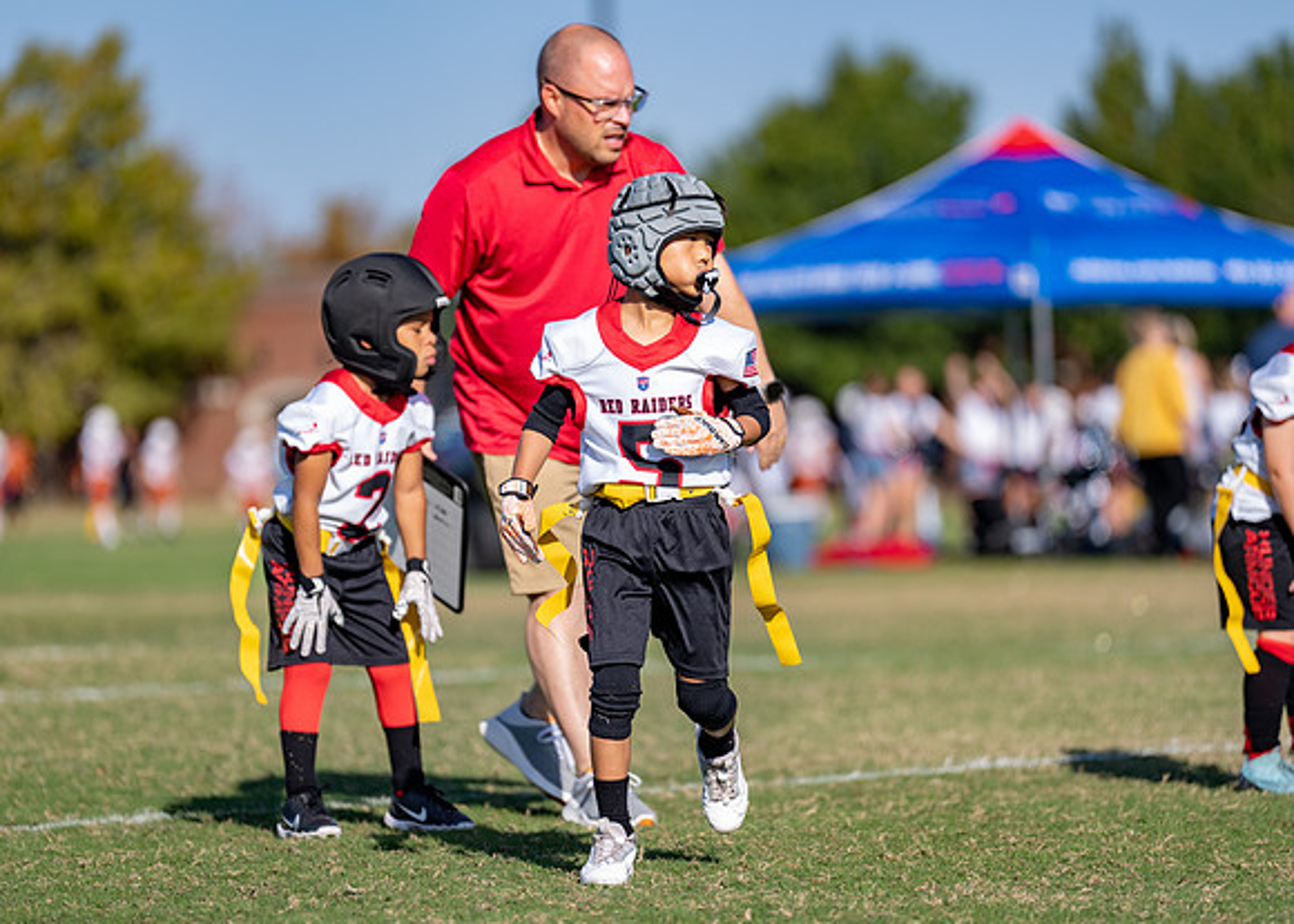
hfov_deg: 9.0
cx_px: 623
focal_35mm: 223
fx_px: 8210
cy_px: 480
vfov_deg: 6.4
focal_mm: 200
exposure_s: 1/1600
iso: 100
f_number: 2.8
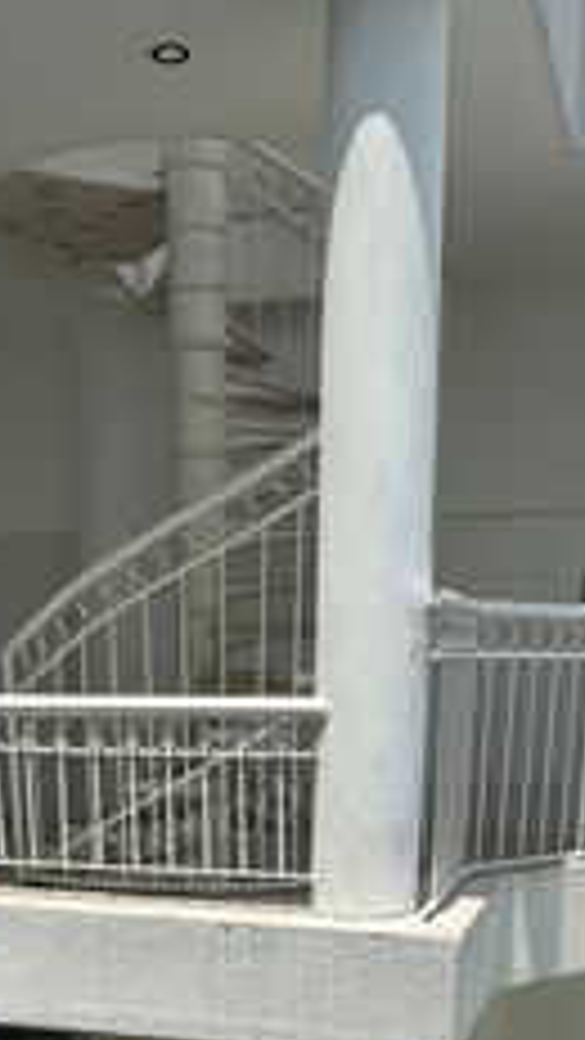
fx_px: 1213
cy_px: 1096
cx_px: 270
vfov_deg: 39.4
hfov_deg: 27.1
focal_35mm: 44
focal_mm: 2.22
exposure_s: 1/2674
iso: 50
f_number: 2.2
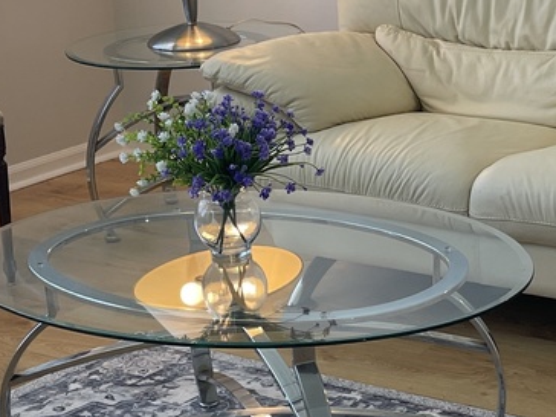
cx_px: 470
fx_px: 1590
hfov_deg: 19.6
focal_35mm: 99
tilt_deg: -17.4
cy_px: 214
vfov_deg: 14.9
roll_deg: +3.7
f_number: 1.6
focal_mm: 5.1
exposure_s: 1/120
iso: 80
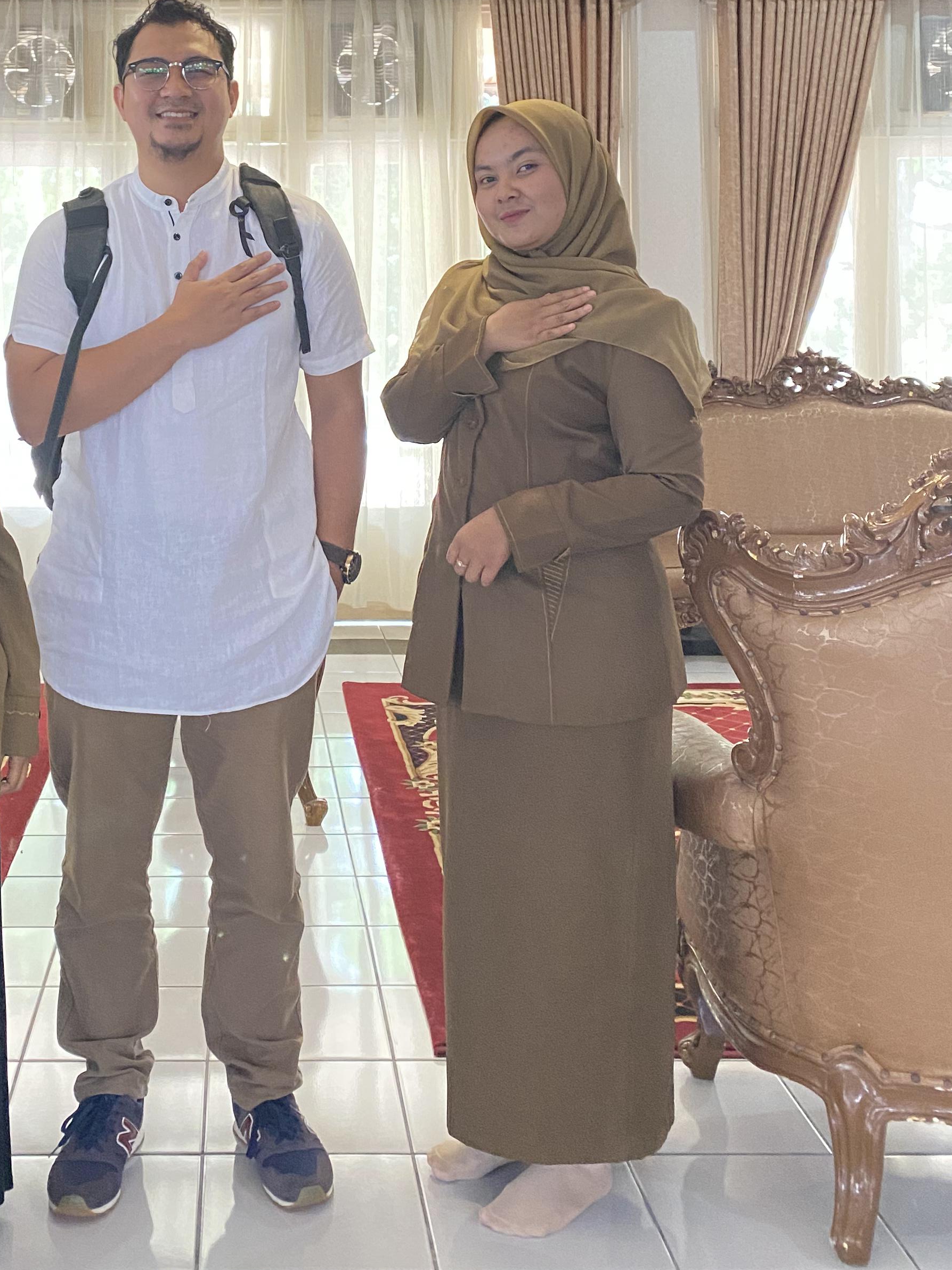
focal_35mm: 44
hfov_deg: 32.2
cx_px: 222
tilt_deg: +3.5
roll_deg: +0.8
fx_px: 1614
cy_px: 270
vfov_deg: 41.3
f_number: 1.8
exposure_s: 1/33
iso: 320
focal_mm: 4.25
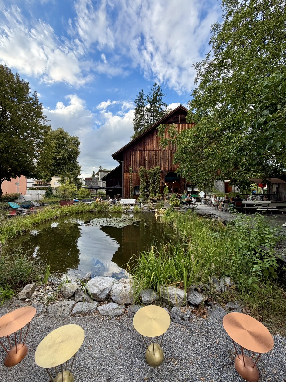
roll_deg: -0.3
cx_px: 143
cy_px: 191
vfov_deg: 102.1
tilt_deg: +1.6
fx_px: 154
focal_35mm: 14
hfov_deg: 85.7
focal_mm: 2.22
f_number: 2.2
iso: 50
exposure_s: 1/502
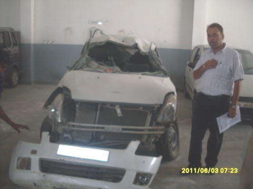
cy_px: 94
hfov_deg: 49.0
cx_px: 126
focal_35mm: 38
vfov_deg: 37.7
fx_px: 278
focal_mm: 6.3
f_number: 2.8
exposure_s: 1/45
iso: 100
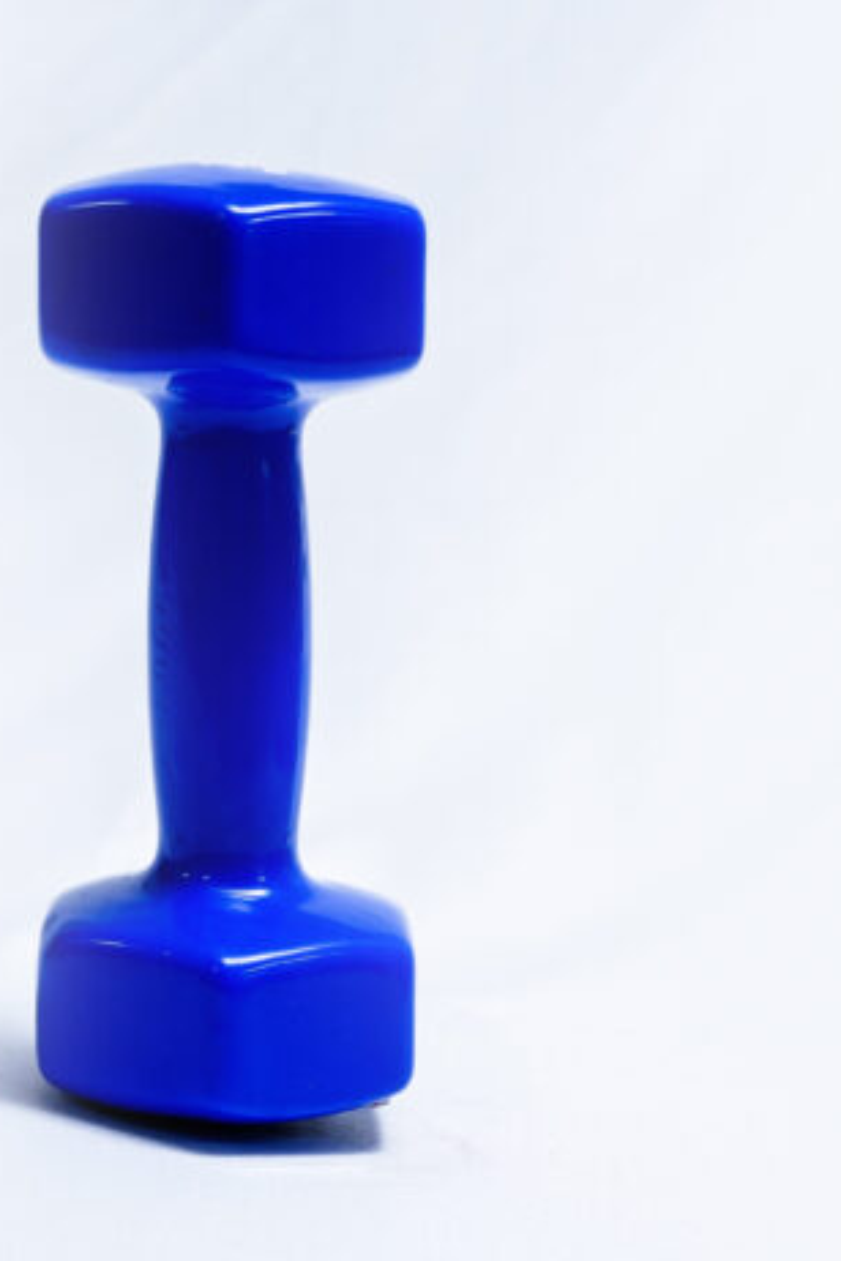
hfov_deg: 14.5
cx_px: 259
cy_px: 636
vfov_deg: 21.7
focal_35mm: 94
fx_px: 3294
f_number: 9
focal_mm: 62
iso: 3200
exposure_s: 1/160
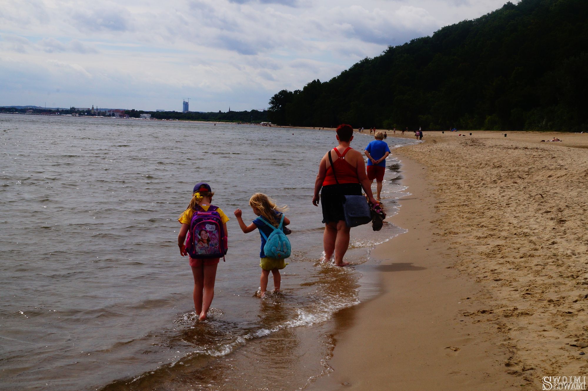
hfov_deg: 37.9
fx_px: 857
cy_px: 196
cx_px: 294
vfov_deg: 25.7
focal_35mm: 52
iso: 250
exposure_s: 1/125
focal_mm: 35
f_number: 22
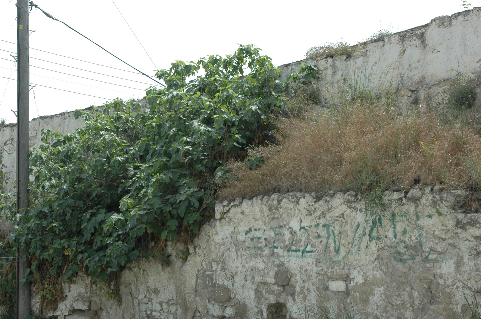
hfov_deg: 29.6
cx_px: 184
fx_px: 907
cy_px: 208
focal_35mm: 68
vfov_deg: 19.9
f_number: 9
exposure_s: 1/320
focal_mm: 34
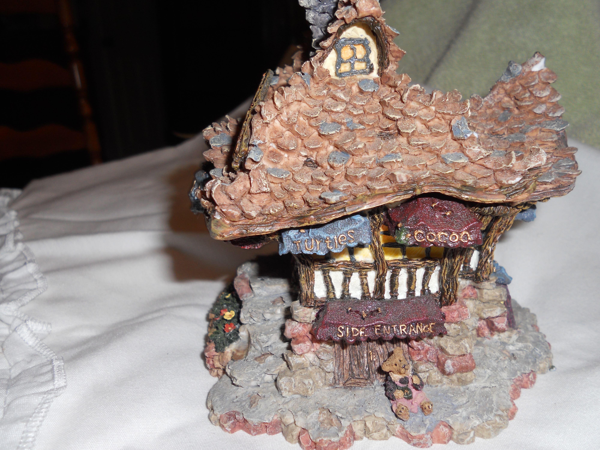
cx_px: 300
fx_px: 555
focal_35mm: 32
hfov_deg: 56.8
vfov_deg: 44.2
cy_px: 225
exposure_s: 1/25
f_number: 8.8
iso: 80
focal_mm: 5.8
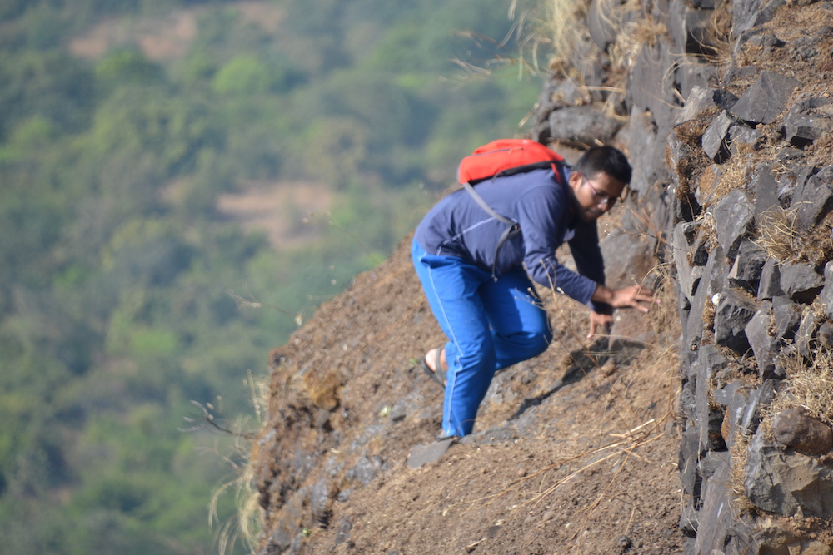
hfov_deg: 4.6
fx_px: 10413
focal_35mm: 450
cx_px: 416
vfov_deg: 3.1
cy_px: 278
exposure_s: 1/500
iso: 320
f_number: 6.3
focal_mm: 300
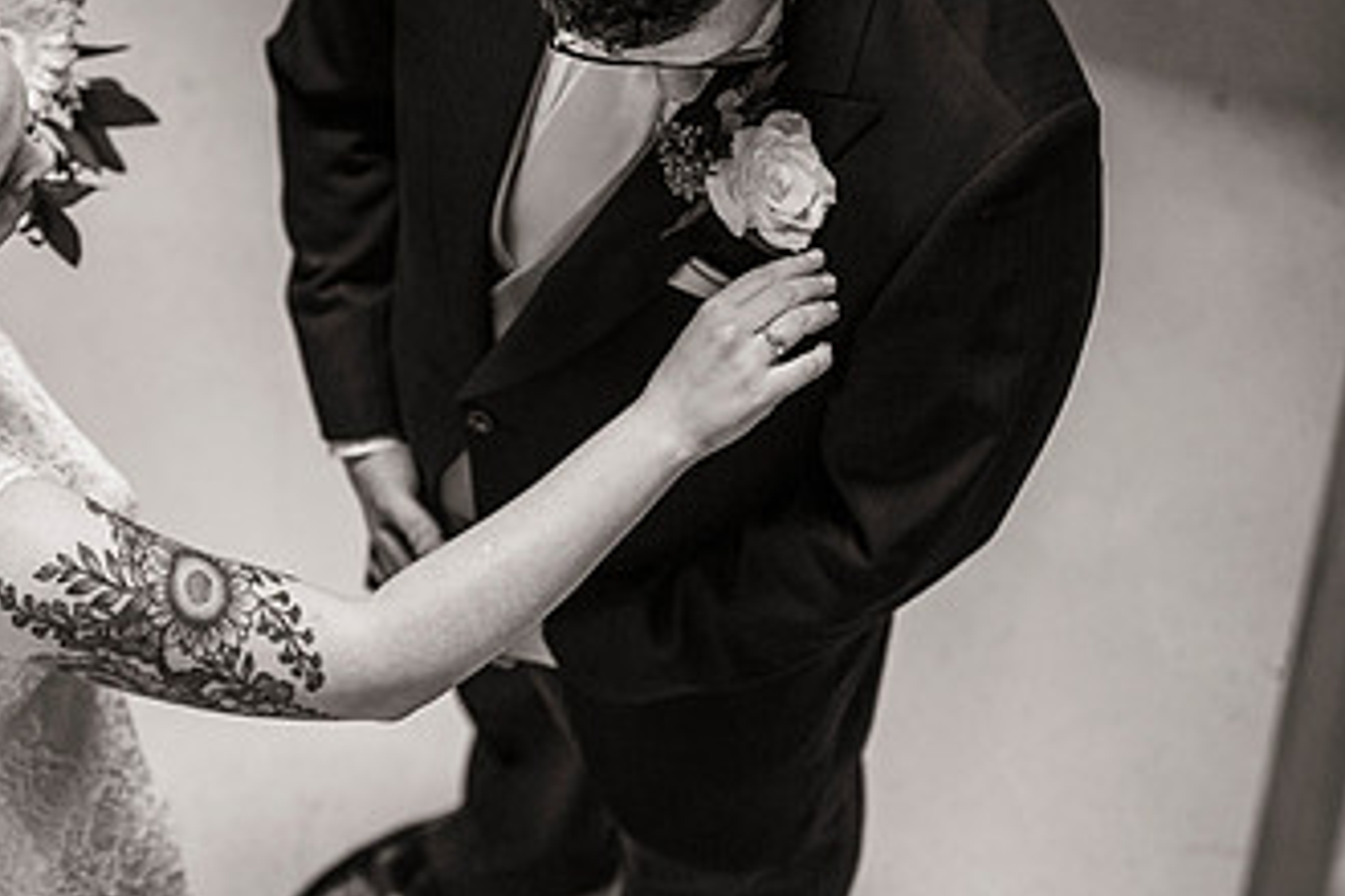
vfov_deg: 11.1
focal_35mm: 123
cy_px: 356
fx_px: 4595
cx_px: 249
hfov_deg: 16.5
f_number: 2.8
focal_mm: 70
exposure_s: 1/200
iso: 1600
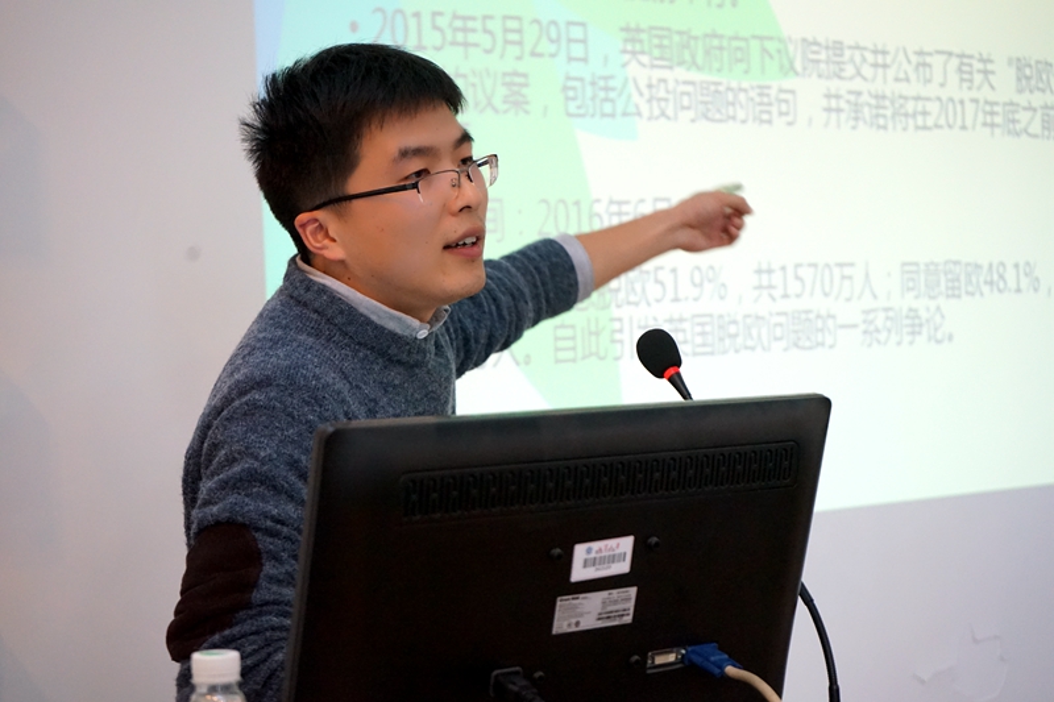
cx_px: 527
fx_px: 2049
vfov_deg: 19.4
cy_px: 351
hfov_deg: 28.8
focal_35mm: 70
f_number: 5.6
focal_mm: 70
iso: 5000
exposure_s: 1/160
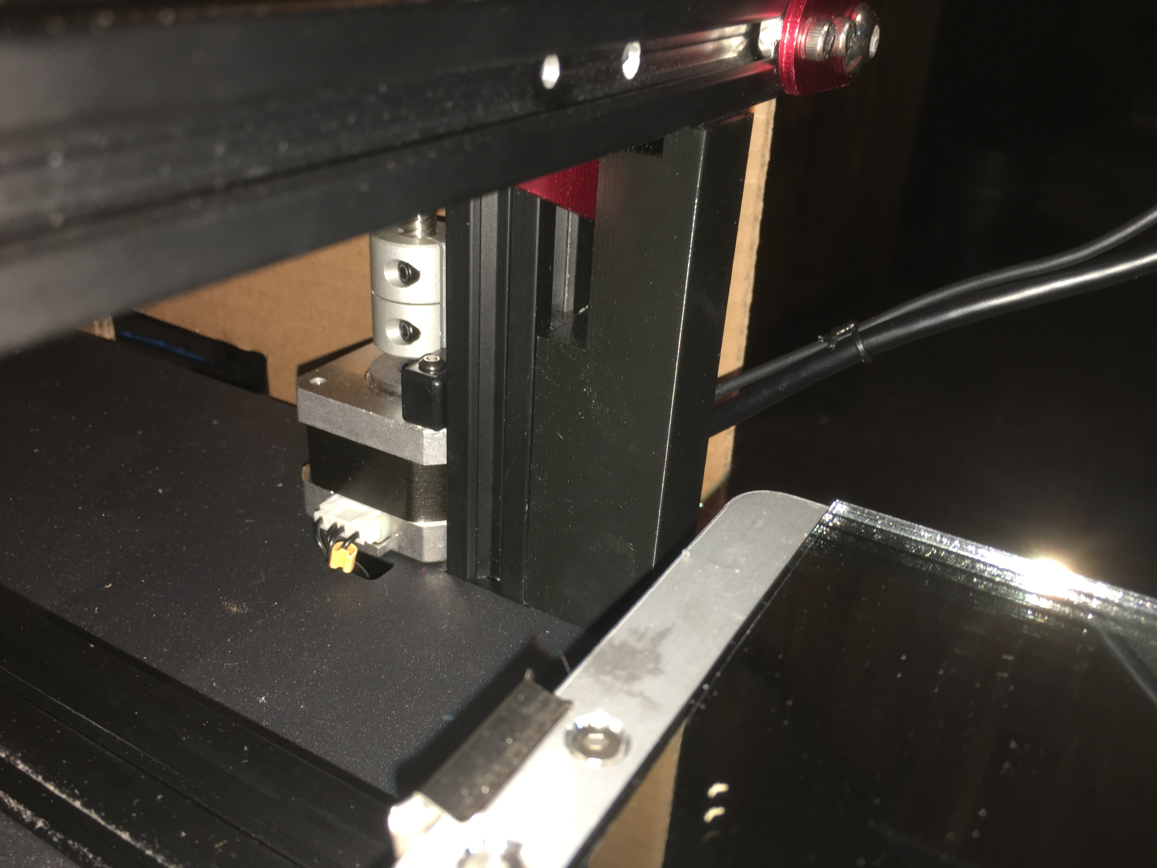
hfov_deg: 61.7
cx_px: 578
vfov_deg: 48.2
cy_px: 434
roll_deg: -2.1
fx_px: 969
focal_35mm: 29
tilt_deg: -26.3
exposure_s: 1/20
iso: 25
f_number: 2.2
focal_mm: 4.15
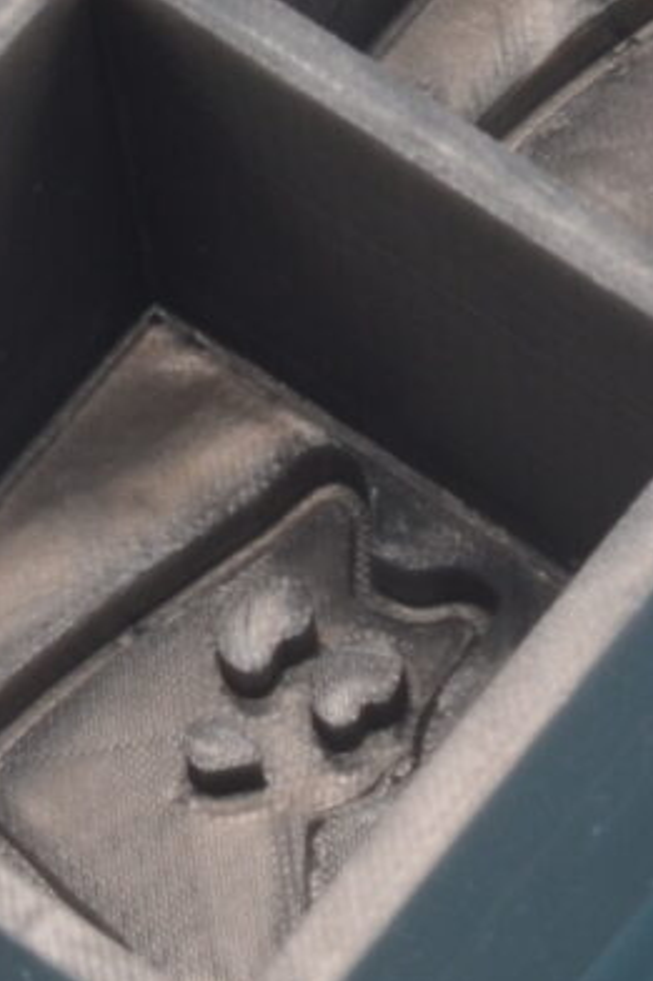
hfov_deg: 4.4
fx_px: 8523
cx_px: 573
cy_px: -526
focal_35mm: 313
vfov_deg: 6.5
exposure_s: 1/30
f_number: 10
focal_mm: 32
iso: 200
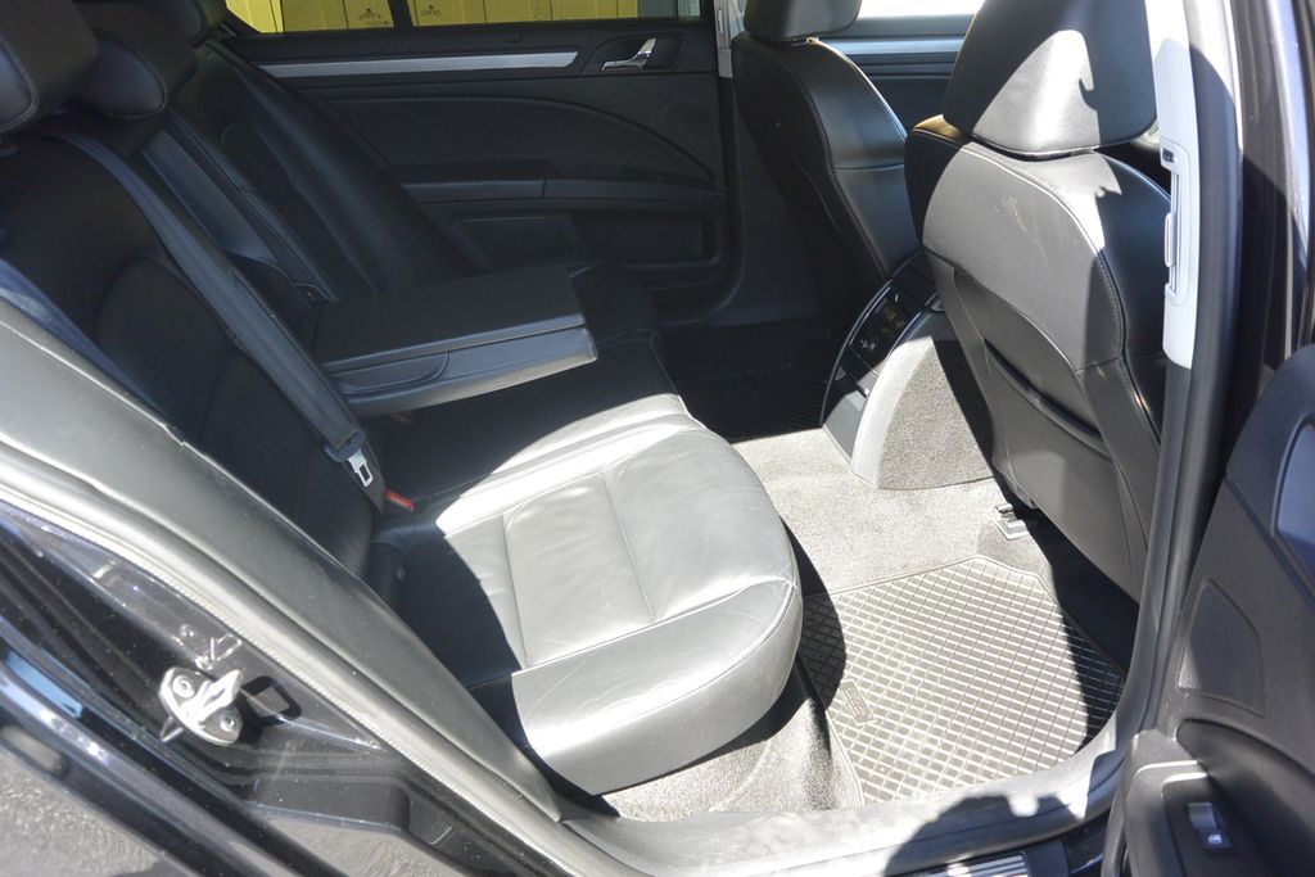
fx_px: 986
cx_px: 658
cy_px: 438
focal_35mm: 27
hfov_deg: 67.4
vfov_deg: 47.9
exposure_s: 1/125
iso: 200
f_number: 3.5
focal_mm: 10
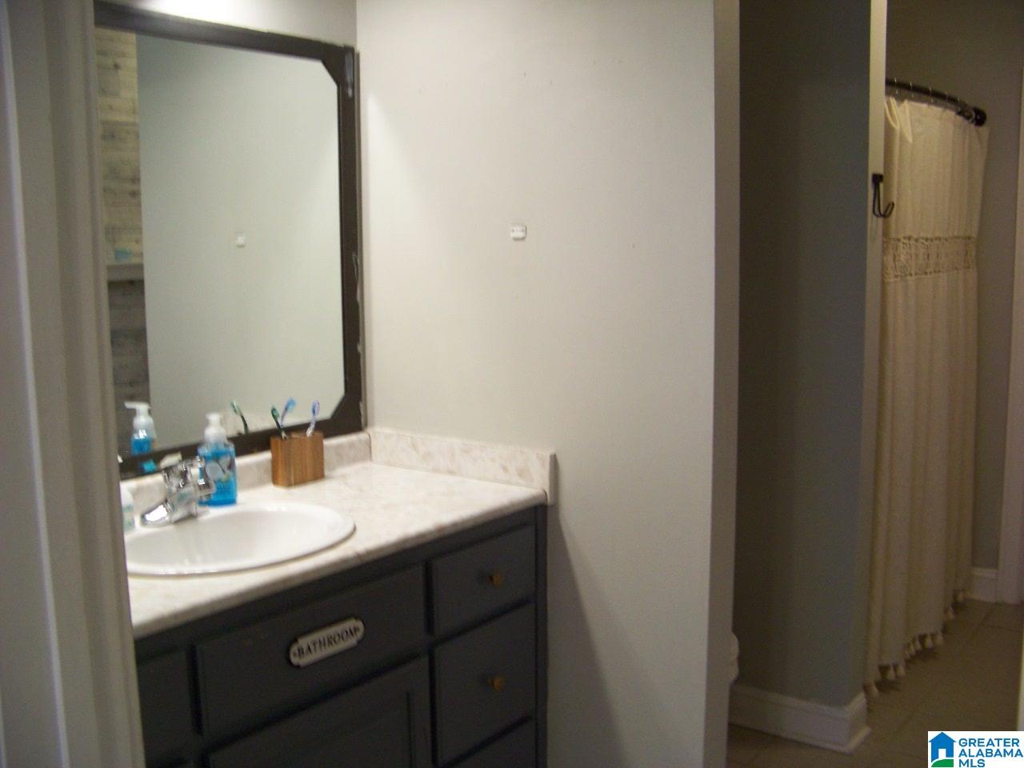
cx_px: 512
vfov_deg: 39.7
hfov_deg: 51.4
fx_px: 1065
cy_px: 384
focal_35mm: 36
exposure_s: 1/30
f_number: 2.8
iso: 169
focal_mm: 5.85
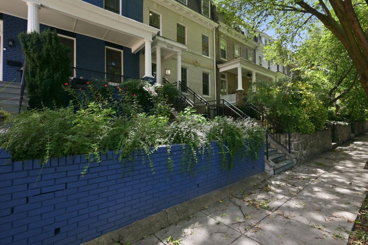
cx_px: 203
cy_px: 120
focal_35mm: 16
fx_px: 164
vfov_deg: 73.7
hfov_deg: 96.4
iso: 400
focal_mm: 14
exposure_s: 1/320
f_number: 7.1
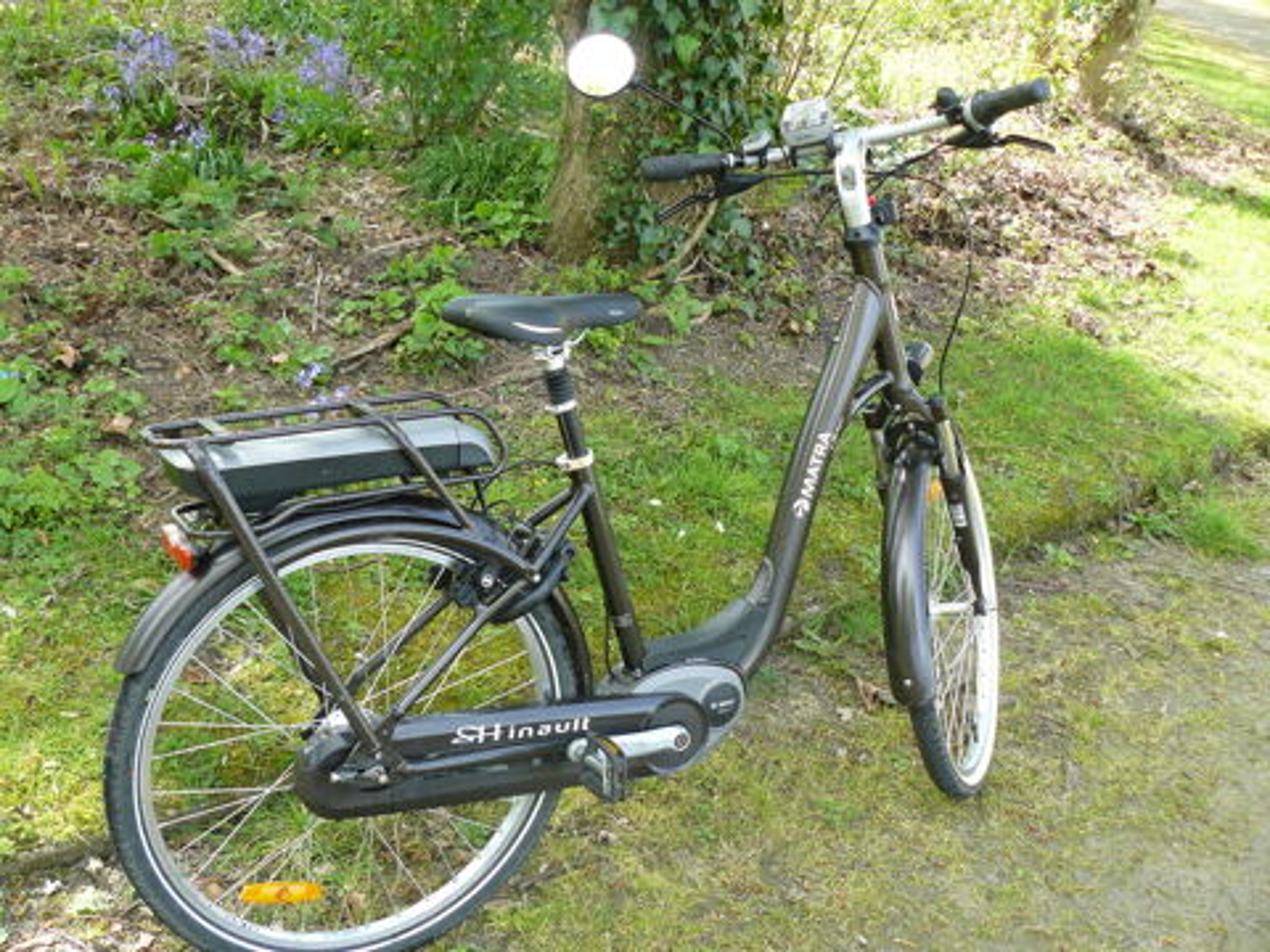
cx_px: 635
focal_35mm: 36
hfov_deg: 51.4
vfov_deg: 39.7
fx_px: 1321
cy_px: 476
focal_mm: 6
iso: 100
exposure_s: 1/100
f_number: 3.2
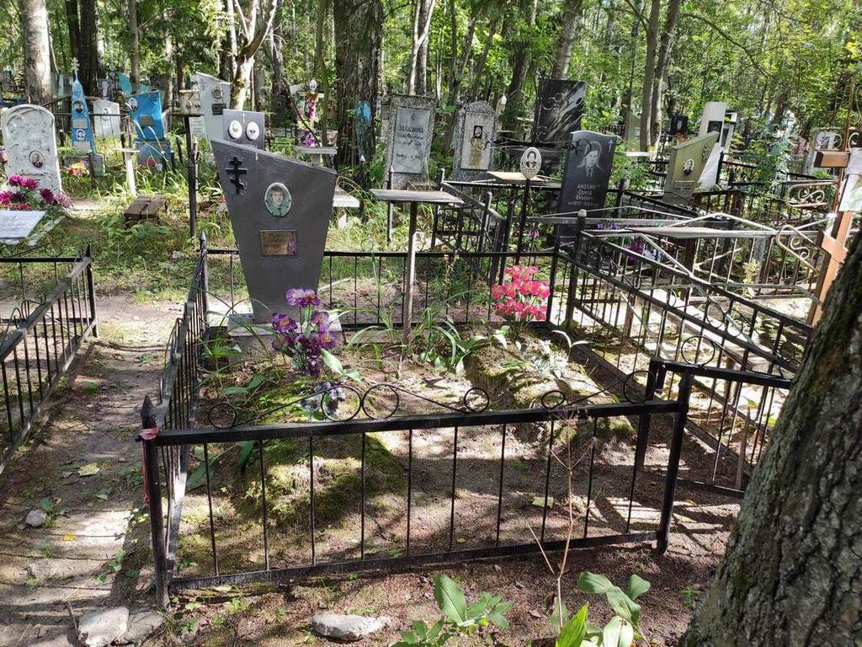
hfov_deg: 67.3
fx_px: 647
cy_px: 324
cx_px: 431
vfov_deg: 53.1
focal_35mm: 26
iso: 112
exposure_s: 1/100
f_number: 1.75
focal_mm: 4.77
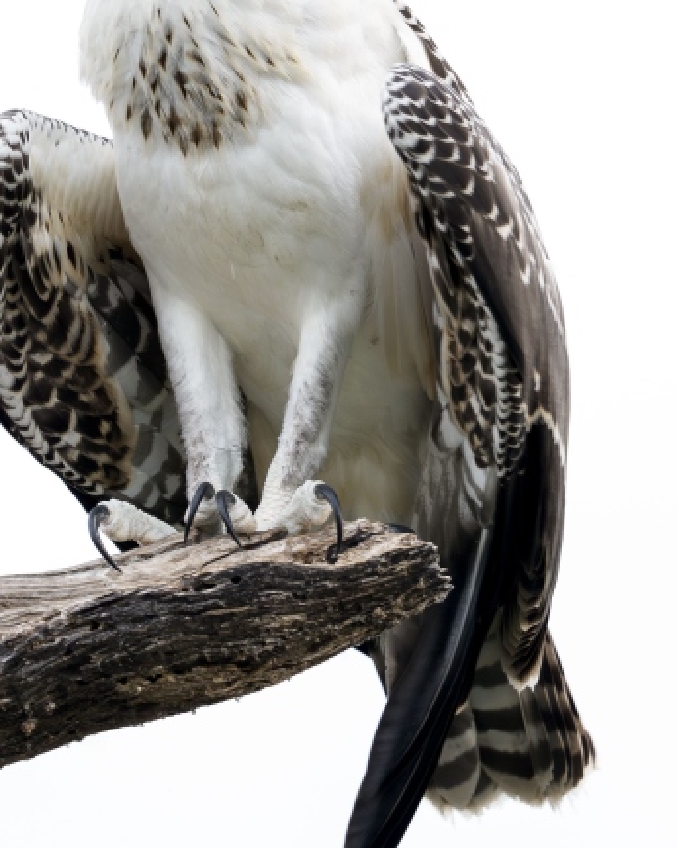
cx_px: 200
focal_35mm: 1757
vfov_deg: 1.1
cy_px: 466
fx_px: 44036
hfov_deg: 0.9
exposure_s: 1/60
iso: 640
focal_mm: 600
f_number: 4
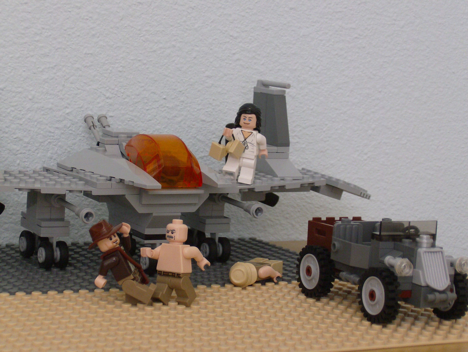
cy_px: 176
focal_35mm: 100
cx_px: 234
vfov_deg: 14.8
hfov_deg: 19.6
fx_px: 1354
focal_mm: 16.6
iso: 200
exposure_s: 1/11.5
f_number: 4.6
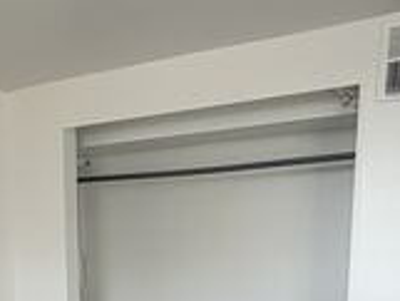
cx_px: 88
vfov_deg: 22.9
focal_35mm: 58
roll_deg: +1.4
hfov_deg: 32.4
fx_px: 671
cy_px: 373
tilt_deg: -11.1
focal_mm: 2.22
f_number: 2.2
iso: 160
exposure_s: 1/121
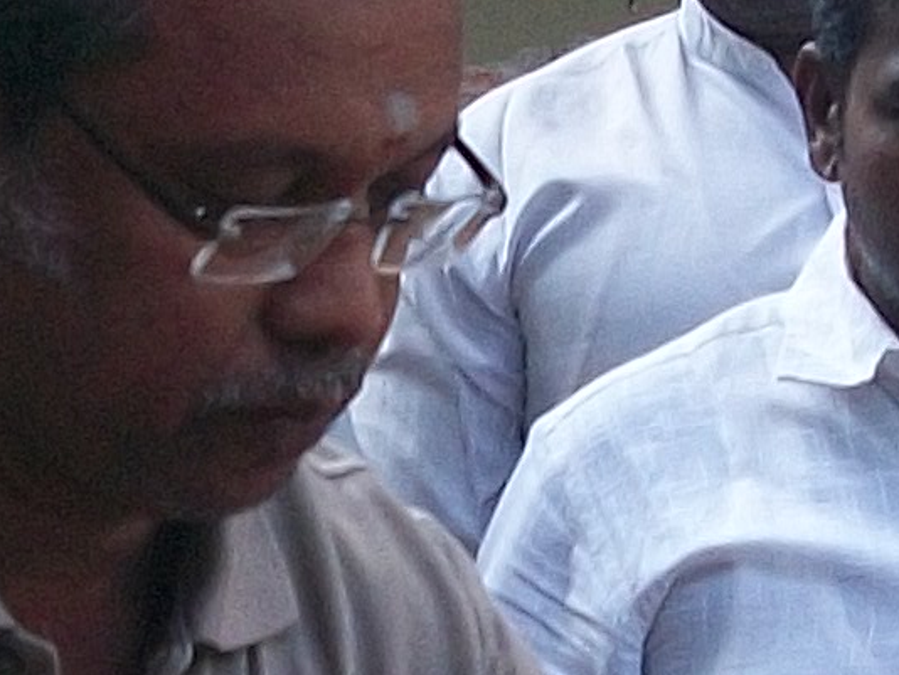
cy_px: 651
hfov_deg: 9.5
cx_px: 247
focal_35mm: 208
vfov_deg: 7.1
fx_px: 5404
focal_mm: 5.7
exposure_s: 1/100
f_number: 2.9
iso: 80
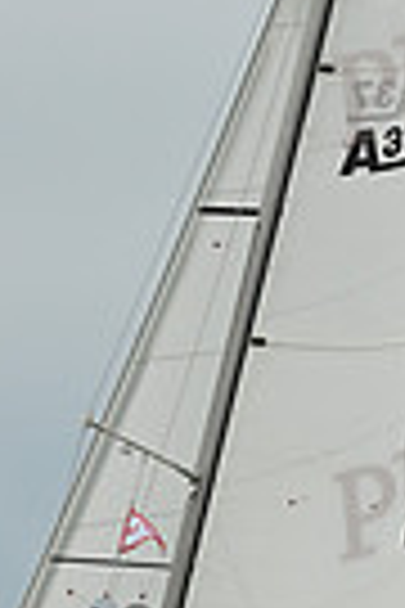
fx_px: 6868
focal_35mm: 407
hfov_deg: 3.4
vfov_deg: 5.0
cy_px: 743
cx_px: 101
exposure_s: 1/800
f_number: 14
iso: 320
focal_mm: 95
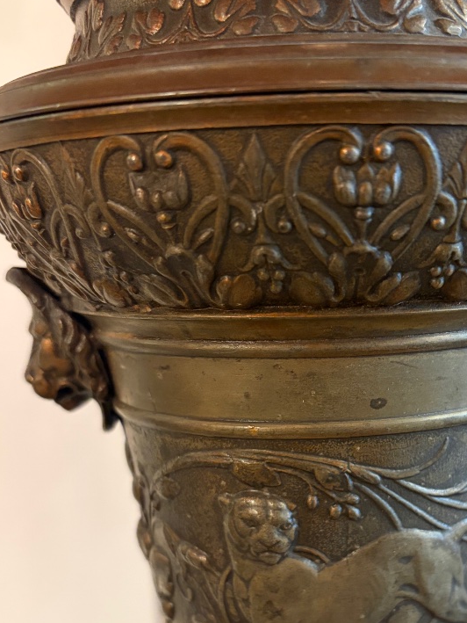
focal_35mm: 44
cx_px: 341
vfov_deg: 42.1
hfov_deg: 32.4
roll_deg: +1.7
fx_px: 791
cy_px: 437
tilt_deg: -12.5
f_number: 1.6
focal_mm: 5.96
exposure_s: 1/50
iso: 320
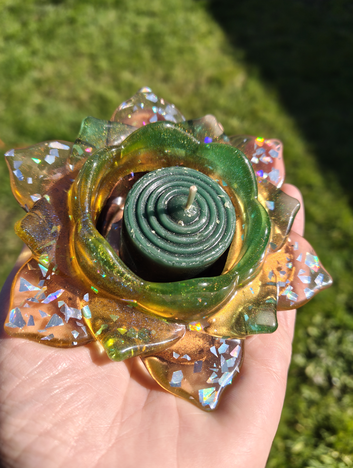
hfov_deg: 56.9
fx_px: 326
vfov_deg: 71.5
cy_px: 234
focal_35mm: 24
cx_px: 176
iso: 50
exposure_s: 1/655
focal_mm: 5.56
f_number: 1.88
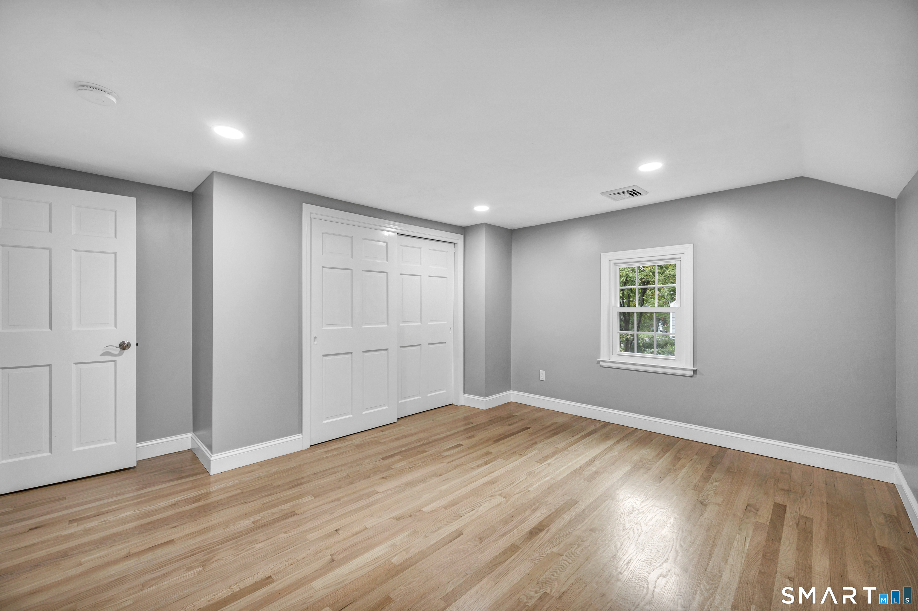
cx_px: 459
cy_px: 306
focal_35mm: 14
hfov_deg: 104.3
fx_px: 357
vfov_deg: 81.1
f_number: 7.1
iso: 320
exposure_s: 1/25
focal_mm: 14
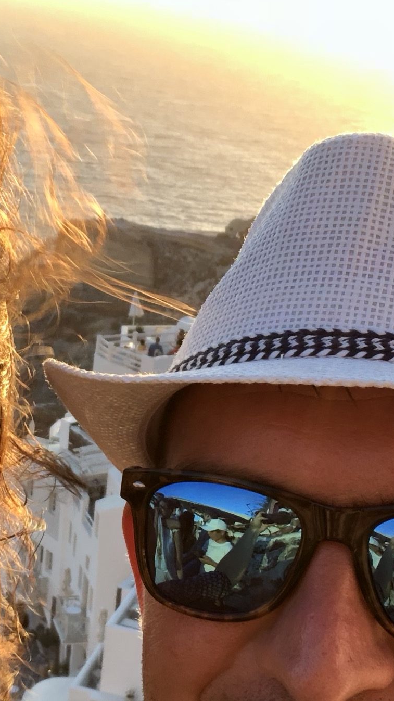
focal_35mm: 80
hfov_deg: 15.1
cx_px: 155
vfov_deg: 26.5
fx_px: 1487
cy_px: 364
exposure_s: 1/120
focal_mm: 2.87
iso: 50
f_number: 2.2
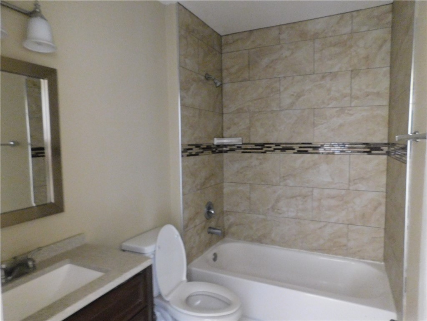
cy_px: 160
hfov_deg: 73.9
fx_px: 284
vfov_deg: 58.9
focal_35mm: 23
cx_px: 214
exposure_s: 1
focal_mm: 4
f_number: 3
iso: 1000
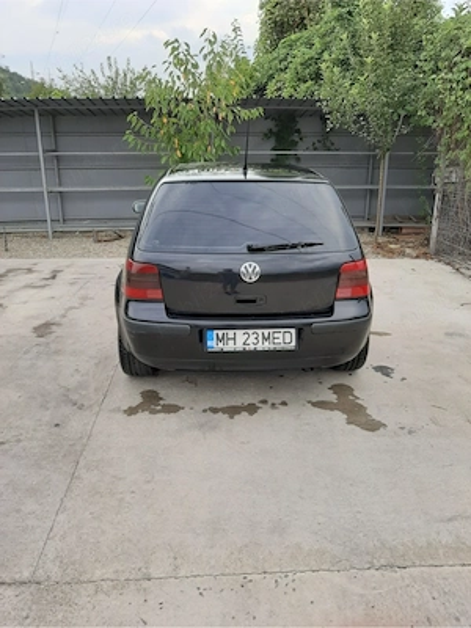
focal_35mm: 26
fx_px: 472
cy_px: 314
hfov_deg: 53.1
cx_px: 236
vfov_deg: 67.3
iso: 40
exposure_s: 1/497
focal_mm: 3.93
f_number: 1.7
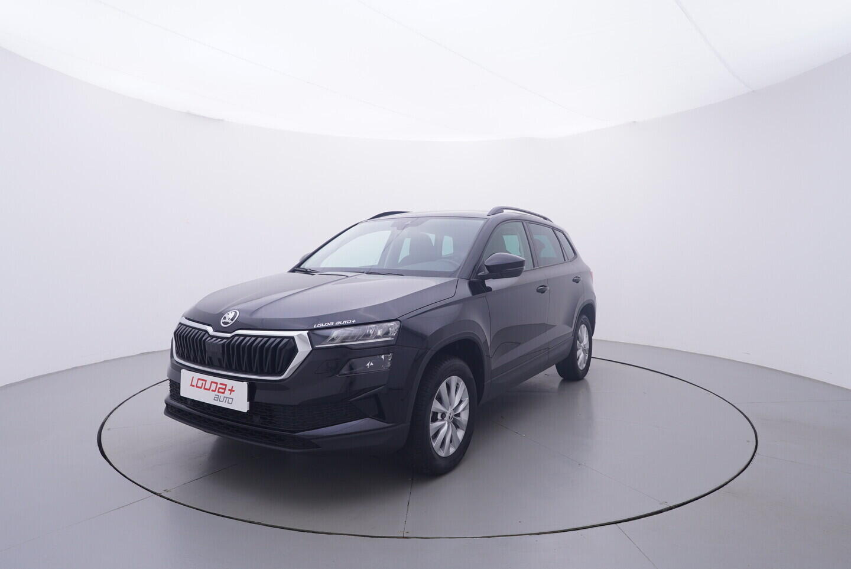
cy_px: 284
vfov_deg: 56.2
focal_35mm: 22
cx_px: 426
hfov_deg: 77.3
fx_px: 532
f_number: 5
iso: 200
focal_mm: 15
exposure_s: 1/80
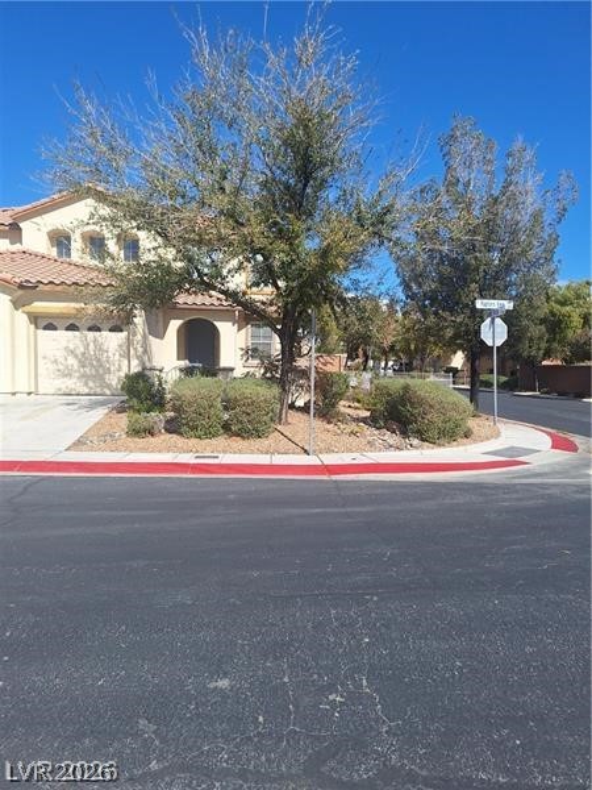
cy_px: 395
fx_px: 524
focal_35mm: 23
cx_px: 296
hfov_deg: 58.9
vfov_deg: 73.9
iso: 25
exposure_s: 1/3922
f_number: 1.8
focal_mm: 5.54
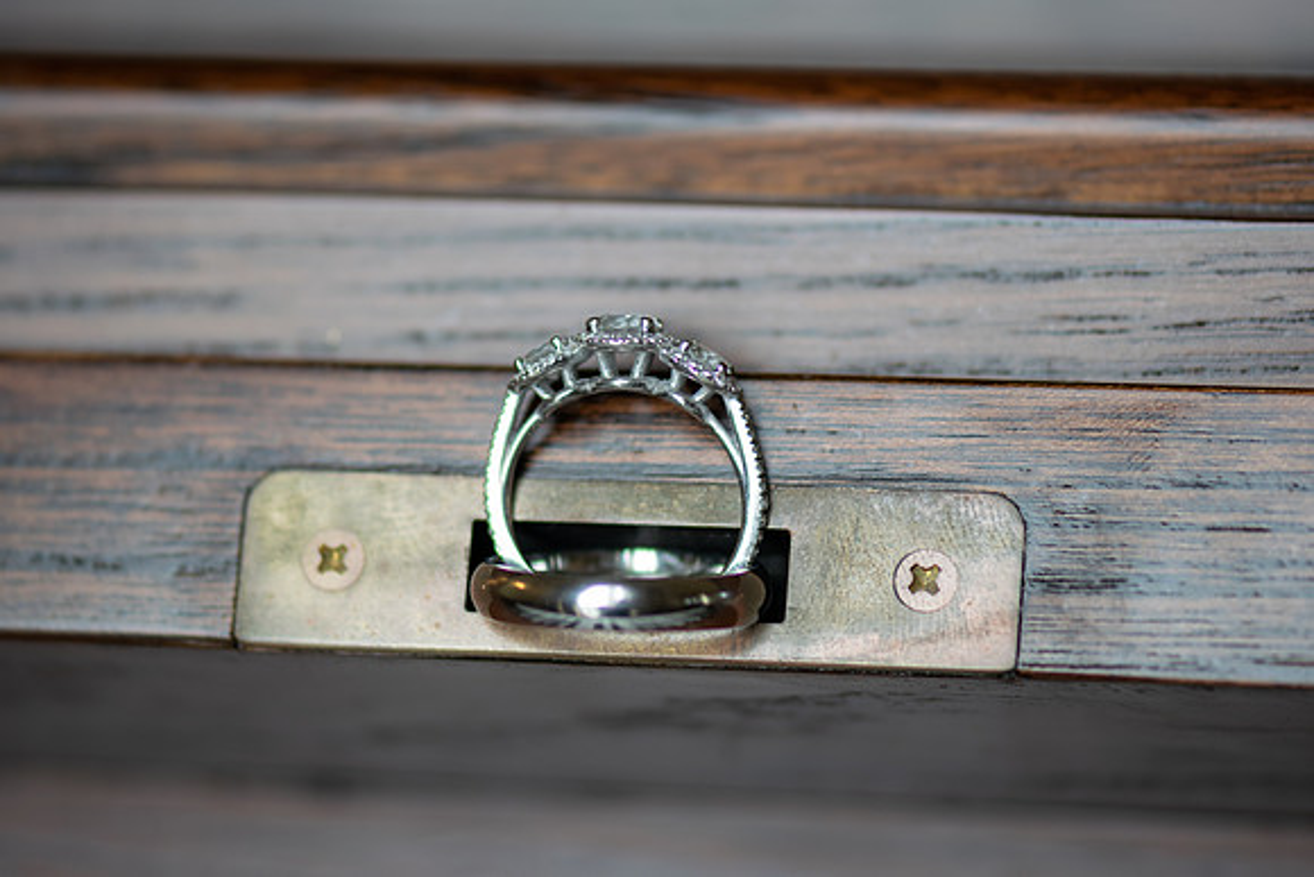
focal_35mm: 158
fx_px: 5750
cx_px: 657
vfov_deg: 8.7
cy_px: 438
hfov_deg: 13.0
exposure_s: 1/160
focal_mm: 105
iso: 125
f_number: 3.2
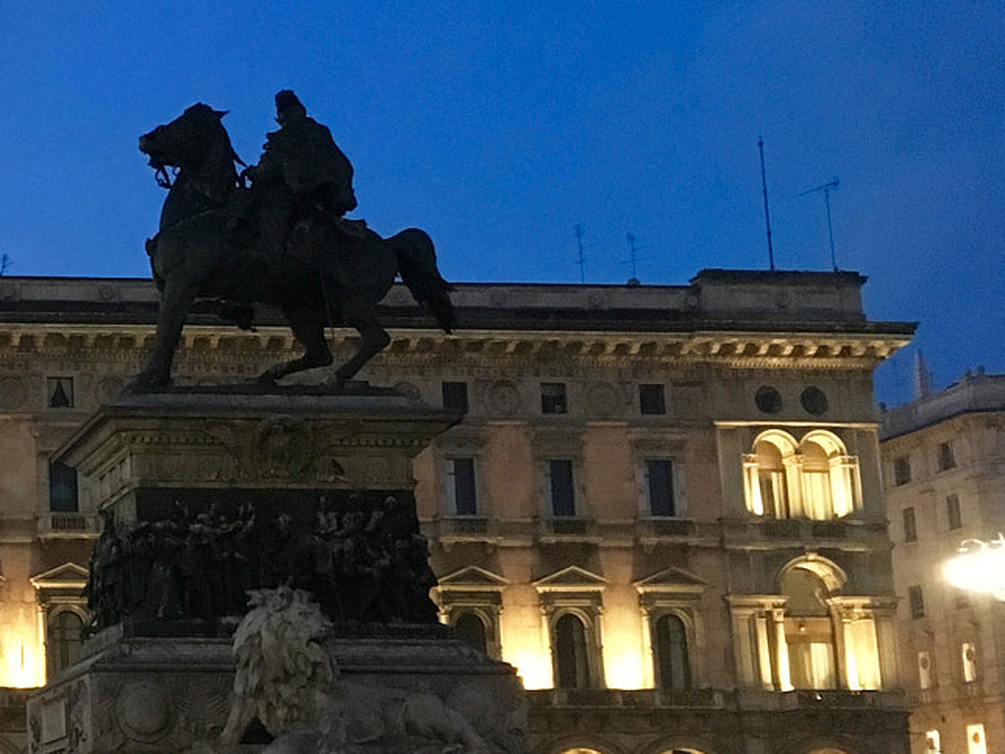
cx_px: -223
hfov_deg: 24.3
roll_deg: +0.6
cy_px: 534
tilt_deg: +9.9
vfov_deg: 20.3
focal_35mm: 72
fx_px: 2090
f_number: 2.2
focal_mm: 4.15
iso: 320
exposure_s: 1/17
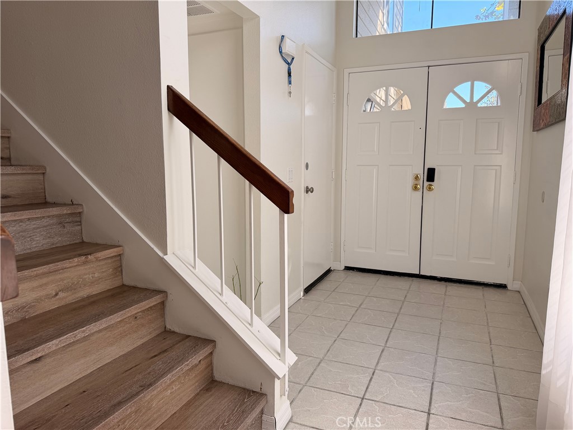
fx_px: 397
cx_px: 286
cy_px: 215
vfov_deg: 56.8
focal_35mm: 24
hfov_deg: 71.6
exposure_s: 1/559
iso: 100
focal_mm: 6.76
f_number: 1.78
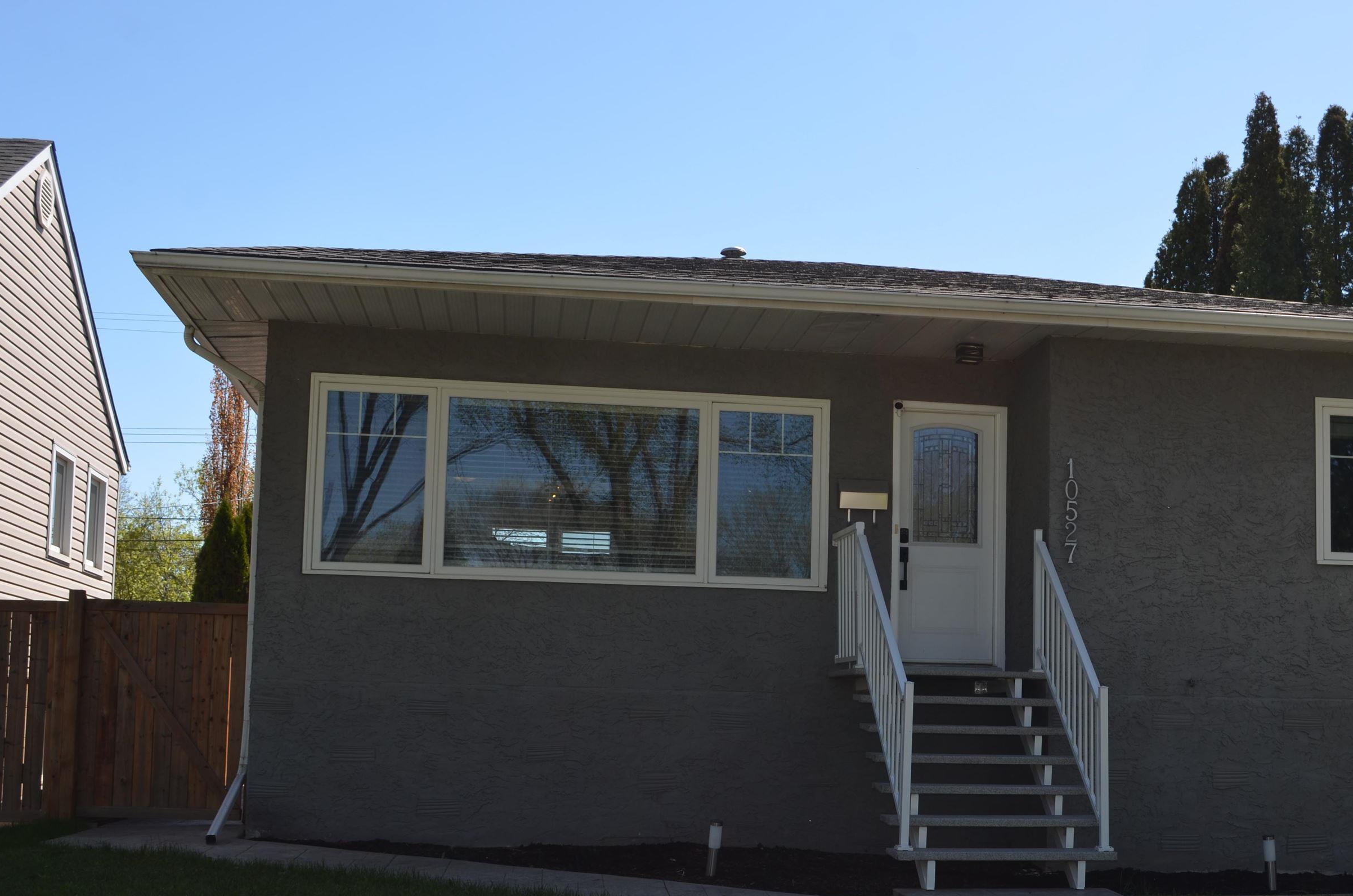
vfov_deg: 29.0
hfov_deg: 42.5
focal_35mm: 46
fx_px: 1725
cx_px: 835
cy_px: 545
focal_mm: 24
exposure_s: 1/250
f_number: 6.3
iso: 100
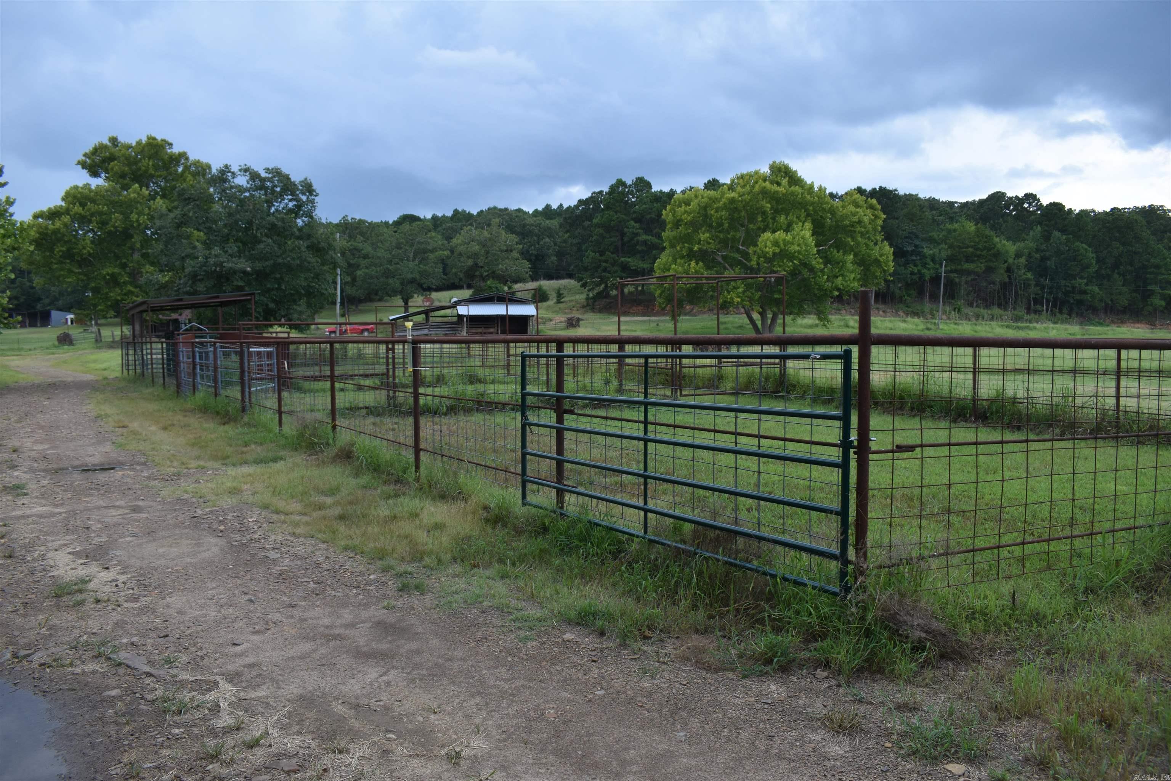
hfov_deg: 67.4
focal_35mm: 27
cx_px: 586
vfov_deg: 47.9
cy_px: 390
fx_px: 878
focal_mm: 18
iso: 220
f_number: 5.6
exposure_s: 1/250
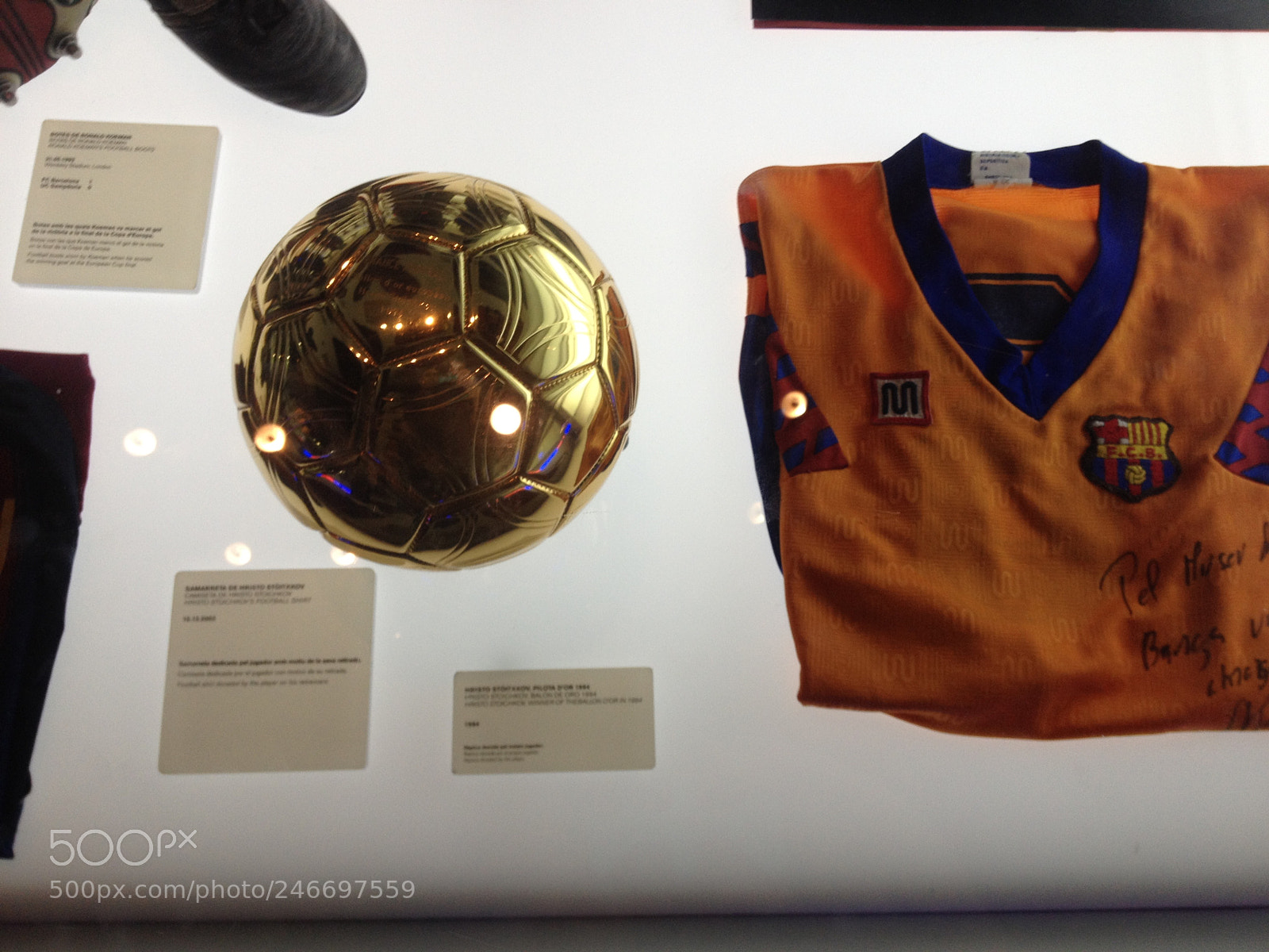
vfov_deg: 40.7
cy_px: 476
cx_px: 634
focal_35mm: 35
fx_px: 1283
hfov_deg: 52.6
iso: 50
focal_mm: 4.28
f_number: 2.4
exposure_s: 1/30
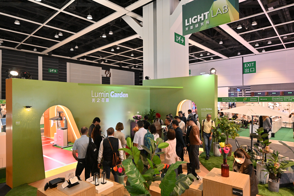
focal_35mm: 22
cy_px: 98
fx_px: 180
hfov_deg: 78.6
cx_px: 147
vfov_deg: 57.2
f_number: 5
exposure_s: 1/200
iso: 1250
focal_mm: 22
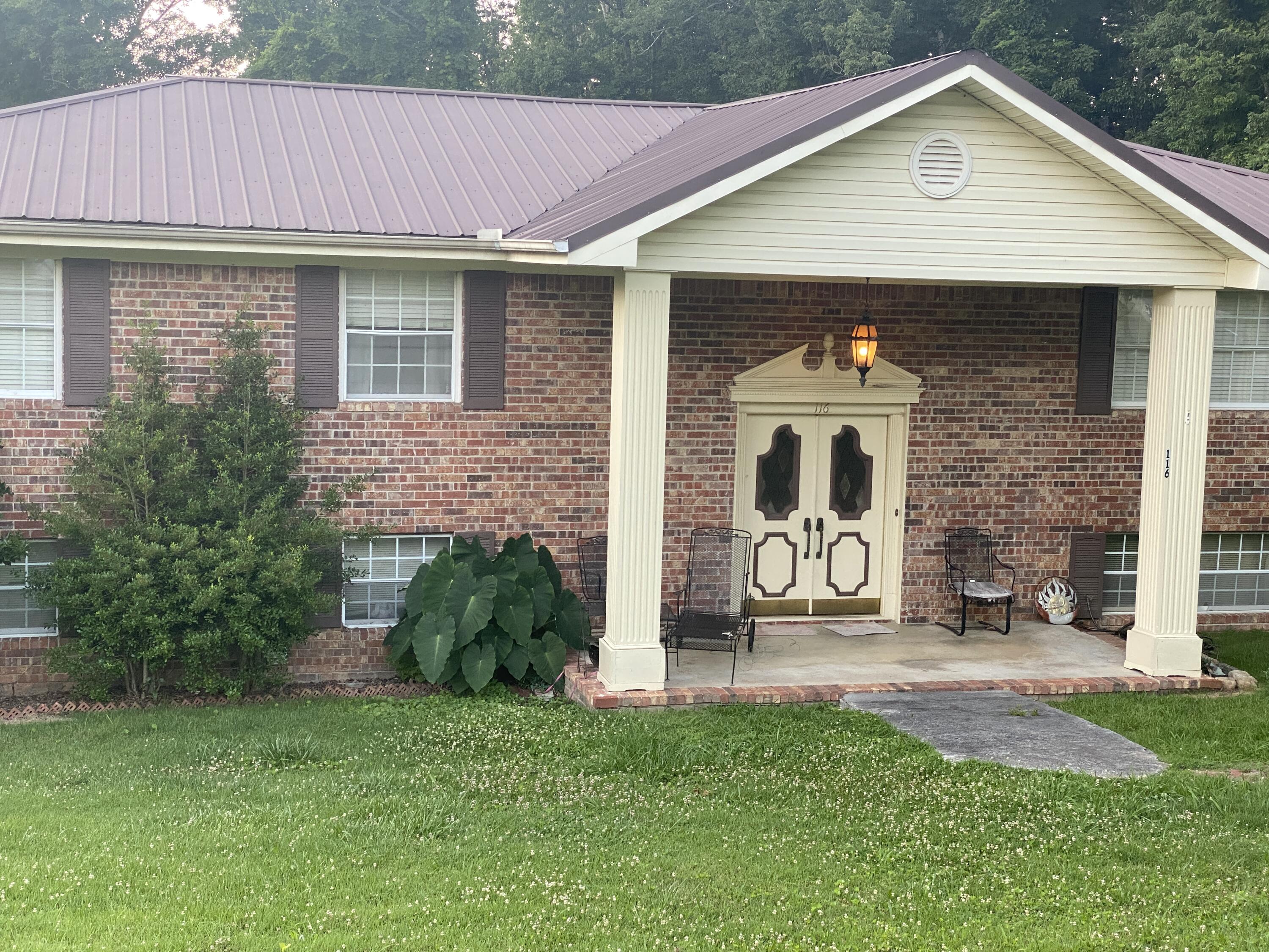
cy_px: 476
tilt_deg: -8.2
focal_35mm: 52
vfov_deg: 28.0
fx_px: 1906
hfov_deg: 36.8
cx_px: 634
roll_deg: -2.4
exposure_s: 1/121
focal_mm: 6
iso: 125
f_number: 2
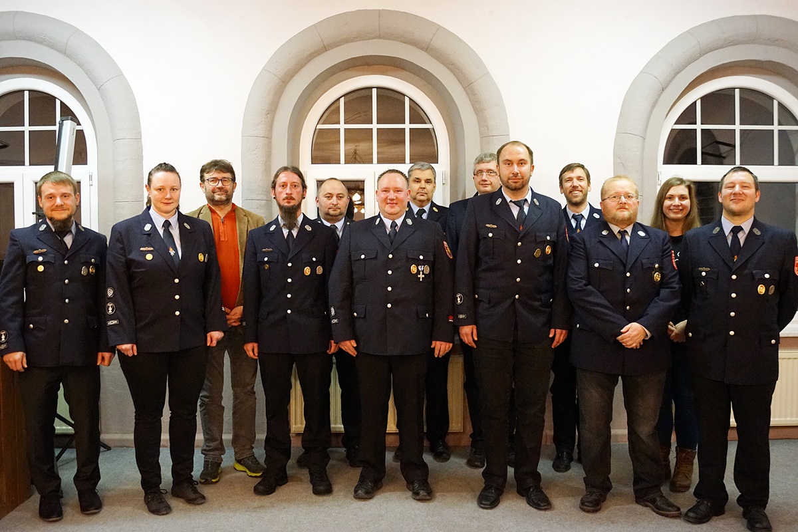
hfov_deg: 61.9
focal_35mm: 30
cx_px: 399
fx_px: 665
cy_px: 266
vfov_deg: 43.6
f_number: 4
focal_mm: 20
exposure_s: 1/30
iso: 3200
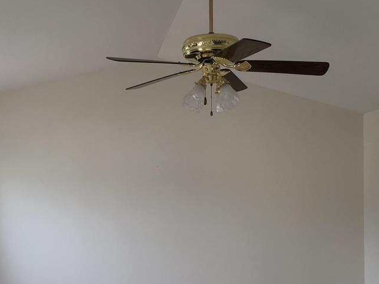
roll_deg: +1.0
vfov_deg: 31.2
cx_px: 161
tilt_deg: -1.4
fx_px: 503
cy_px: 198
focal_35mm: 46
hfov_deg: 41.1
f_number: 2.2
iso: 32
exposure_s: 1/60
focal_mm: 4.15
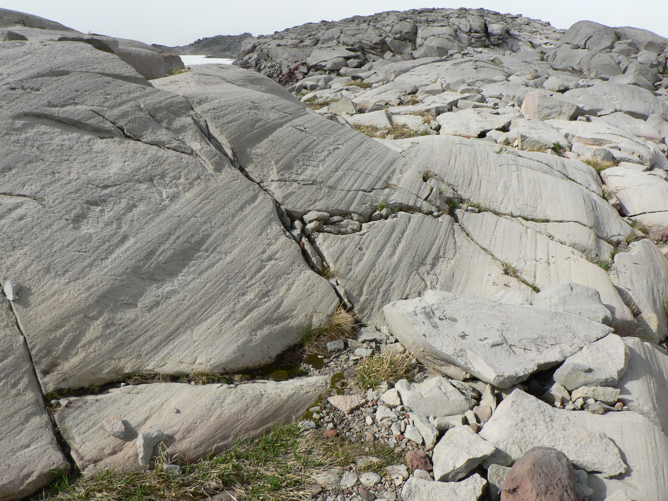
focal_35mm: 36
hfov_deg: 51.4
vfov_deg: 39.7
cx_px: 334
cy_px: 250
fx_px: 695
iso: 80
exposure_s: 1/400
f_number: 5.6
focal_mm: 6
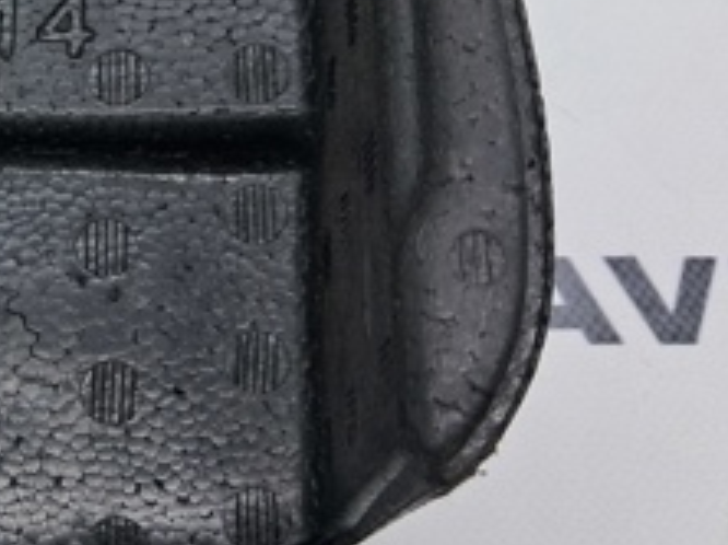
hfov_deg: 22.1
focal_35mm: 78
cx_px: -256
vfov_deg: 18.4
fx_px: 1639
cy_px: -2
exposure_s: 1/100
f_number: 1.8
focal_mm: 4
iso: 50
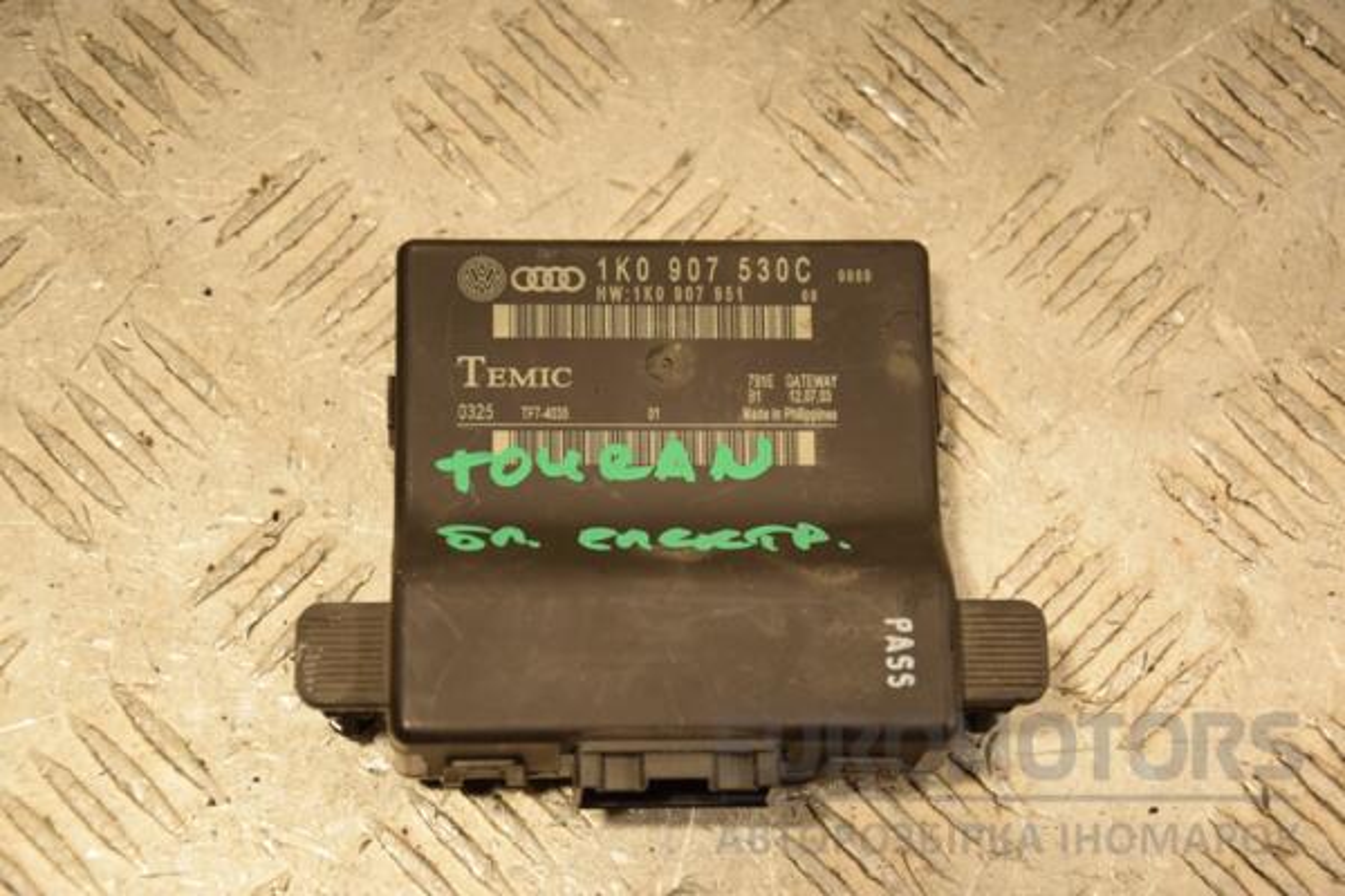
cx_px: 672
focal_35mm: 93
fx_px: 3474
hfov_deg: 21.9
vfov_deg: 14.7
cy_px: 448
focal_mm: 62
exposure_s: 1/320
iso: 800
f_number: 5.3
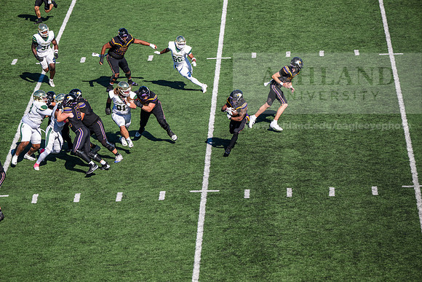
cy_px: 141
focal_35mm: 200
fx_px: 2345
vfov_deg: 6.9
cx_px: 211
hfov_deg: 10.3
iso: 100
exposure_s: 1/1250
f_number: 3.5
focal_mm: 200
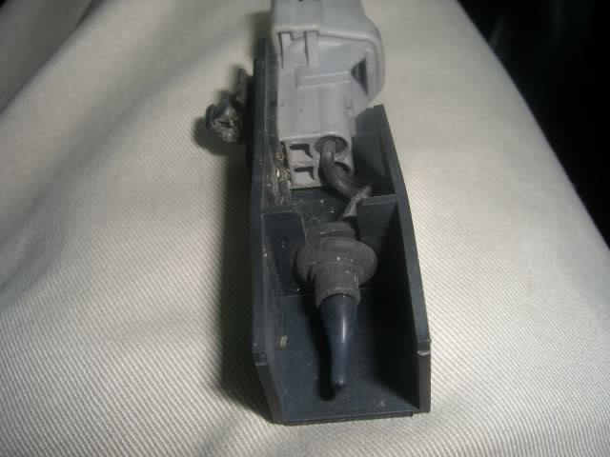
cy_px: 228
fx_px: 670
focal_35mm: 38
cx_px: 305
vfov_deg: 37.7
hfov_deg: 49.0
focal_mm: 6.2
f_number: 4.3
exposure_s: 1/60
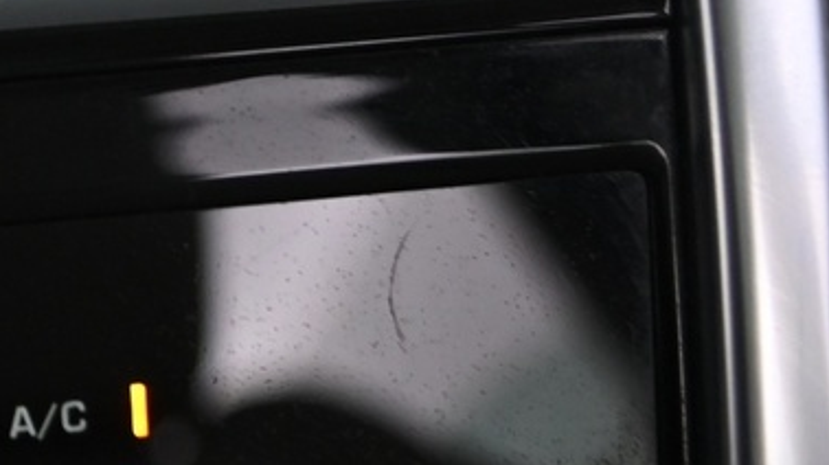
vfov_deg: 6.9
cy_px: -344
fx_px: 3756
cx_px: -662
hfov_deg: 11.7
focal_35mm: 171
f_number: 4
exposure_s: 1/30
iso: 2000
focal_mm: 38
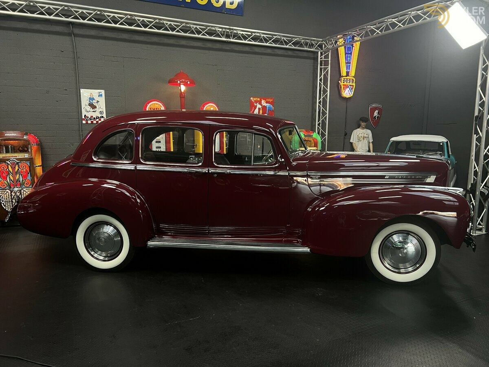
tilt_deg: -8.6
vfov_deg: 53.1
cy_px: 184
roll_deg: +0.8
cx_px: 244
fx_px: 367
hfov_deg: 67.3
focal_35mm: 26
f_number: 1.5
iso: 100
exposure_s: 1/50
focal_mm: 5.7
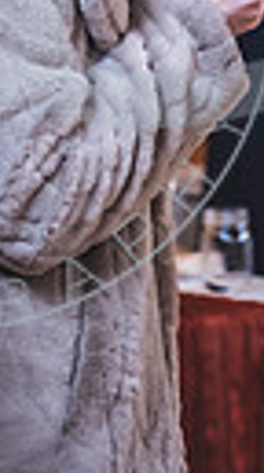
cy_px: -286
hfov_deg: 5.0
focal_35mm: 242
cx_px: 103
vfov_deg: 8.7
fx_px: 3030
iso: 500
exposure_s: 1/125
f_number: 2.8
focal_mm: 66
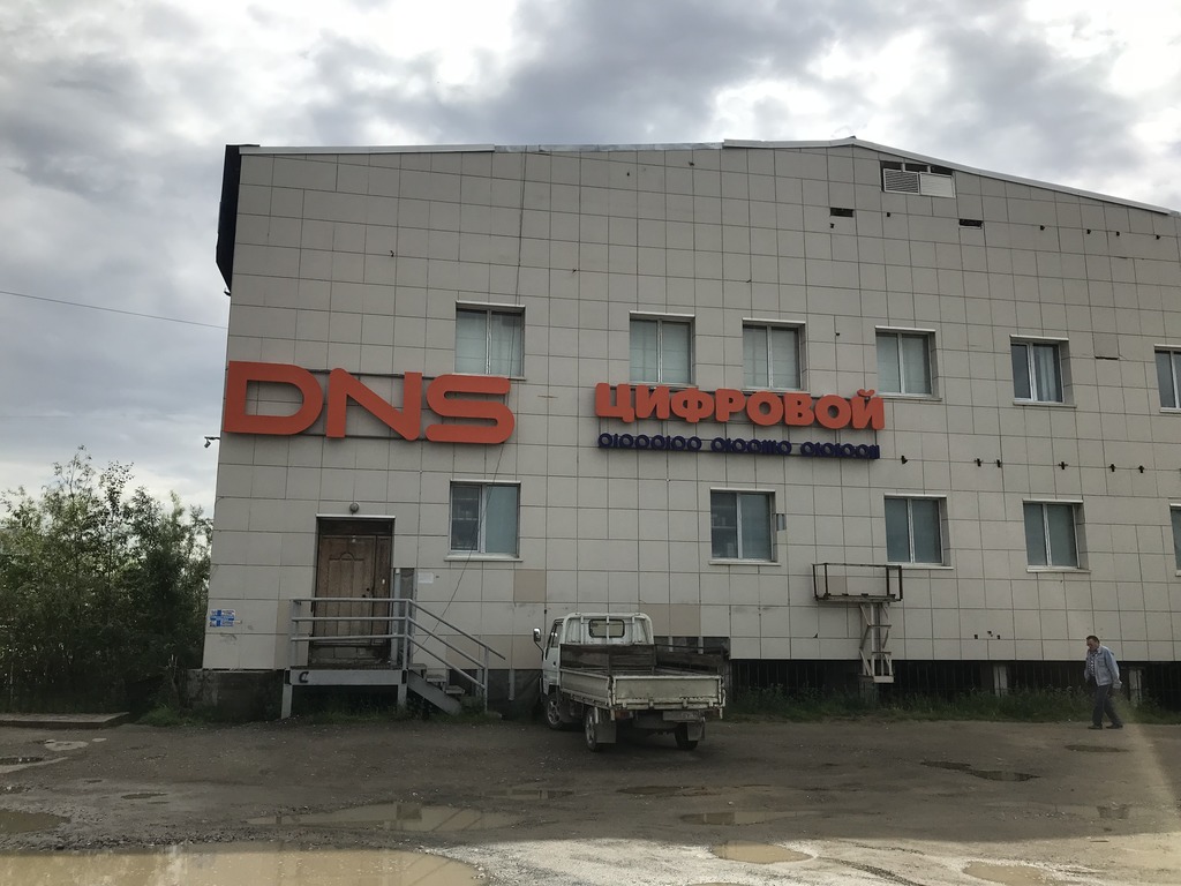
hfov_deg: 63.4
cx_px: 590
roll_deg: -0.9
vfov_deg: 49.7
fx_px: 955
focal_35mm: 28
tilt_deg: +12.0
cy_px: 443
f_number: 1.8
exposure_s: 1/4566
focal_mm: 3.99
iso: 20
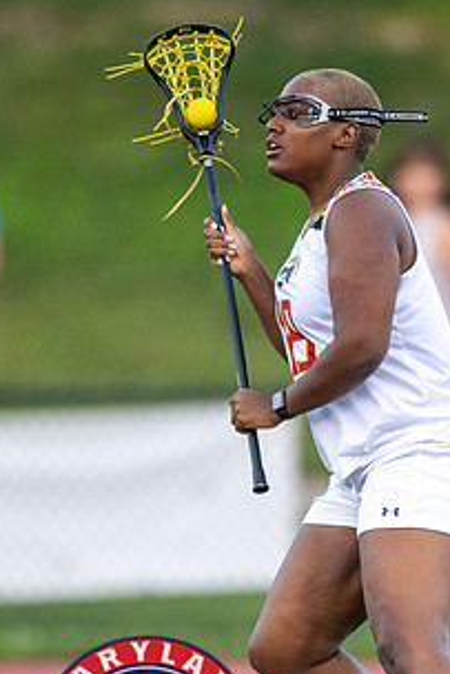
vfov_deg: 1.6
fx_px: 24420
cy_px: 522
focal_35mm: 1304
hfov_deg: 1.1
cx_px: 384
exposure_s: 1/1250
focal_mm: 400
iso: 1100
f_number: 2.8
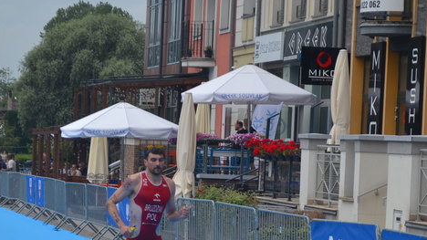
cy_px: 208
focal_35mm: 158
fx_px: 1788
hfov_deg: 13.6
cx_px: 177
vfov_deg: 7.7
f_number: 5.6
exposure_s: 1/1600
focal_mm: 55
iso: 400
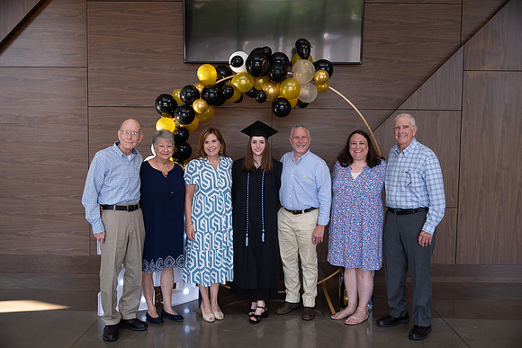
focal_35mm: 32
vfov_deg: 41.1
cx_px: 261
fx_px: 464
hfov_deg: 58.7
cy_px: 174
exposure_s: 1/200
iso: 1600
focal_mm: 32
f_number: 4
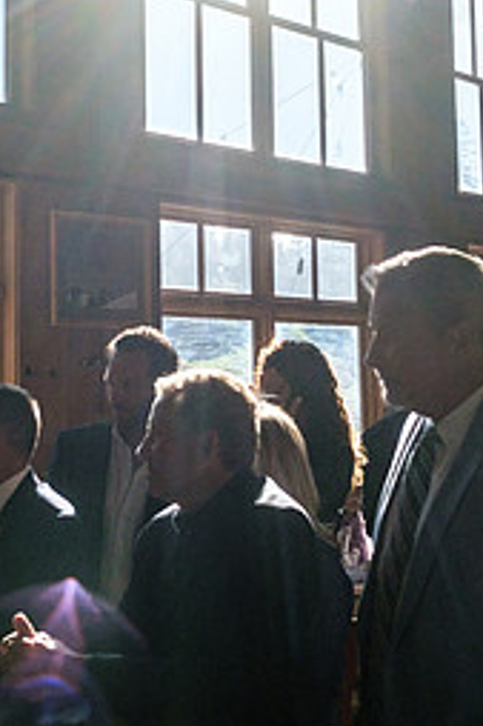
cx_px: 146
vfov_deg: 32.1
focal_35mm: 62
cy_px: 243
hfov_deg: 21.8
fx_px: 1249
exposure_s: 1/6000
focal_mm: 23
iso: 500
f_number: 3.6
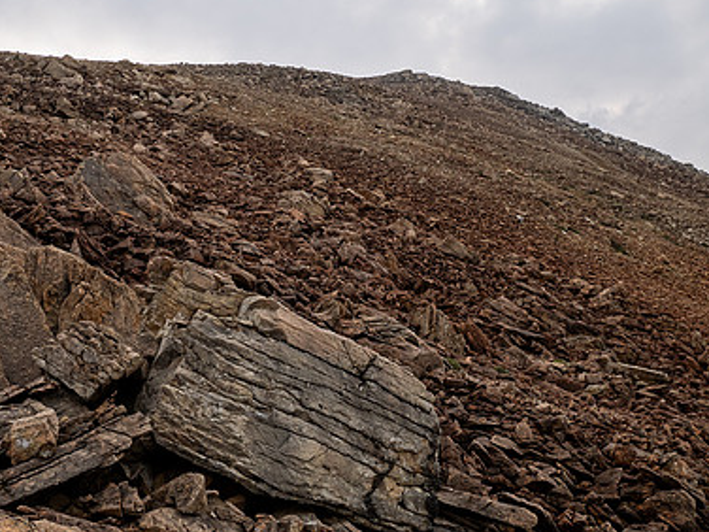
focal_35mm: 37
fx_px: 758
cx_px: 256
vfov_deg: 38.5
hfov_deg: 49.5
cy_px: 322
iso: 200
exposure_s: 1/250
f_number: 8
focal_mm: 12
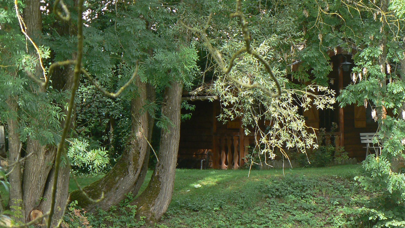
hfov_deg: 12.9
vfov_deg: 7.3
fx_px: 1783
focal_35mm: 166
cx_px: 287
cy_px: 197
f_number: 4
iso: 80
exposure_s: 1/125
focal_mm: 17.7
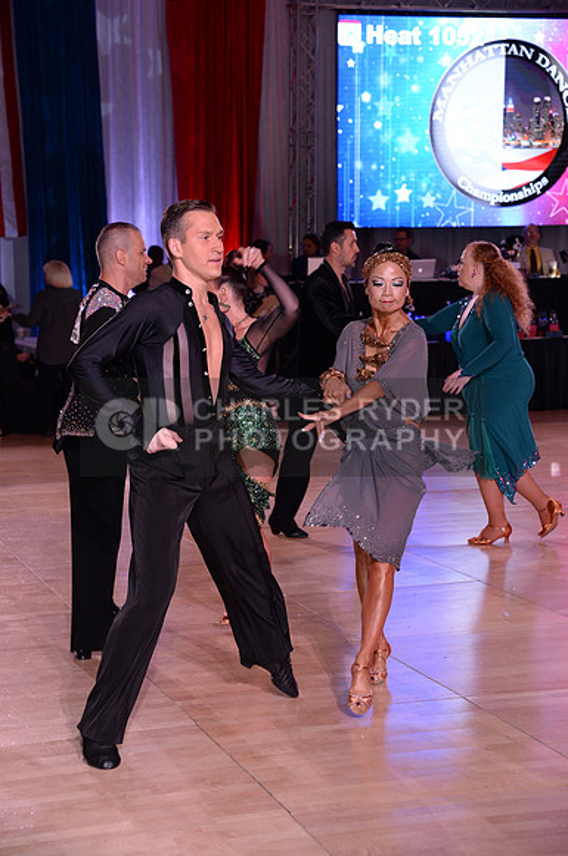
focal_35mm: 75
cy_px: 428
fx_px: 1780
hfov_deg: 18.1
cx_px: 284
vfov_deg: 27.0
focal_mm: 75
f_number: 6.3
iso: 2000
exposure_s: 1/250
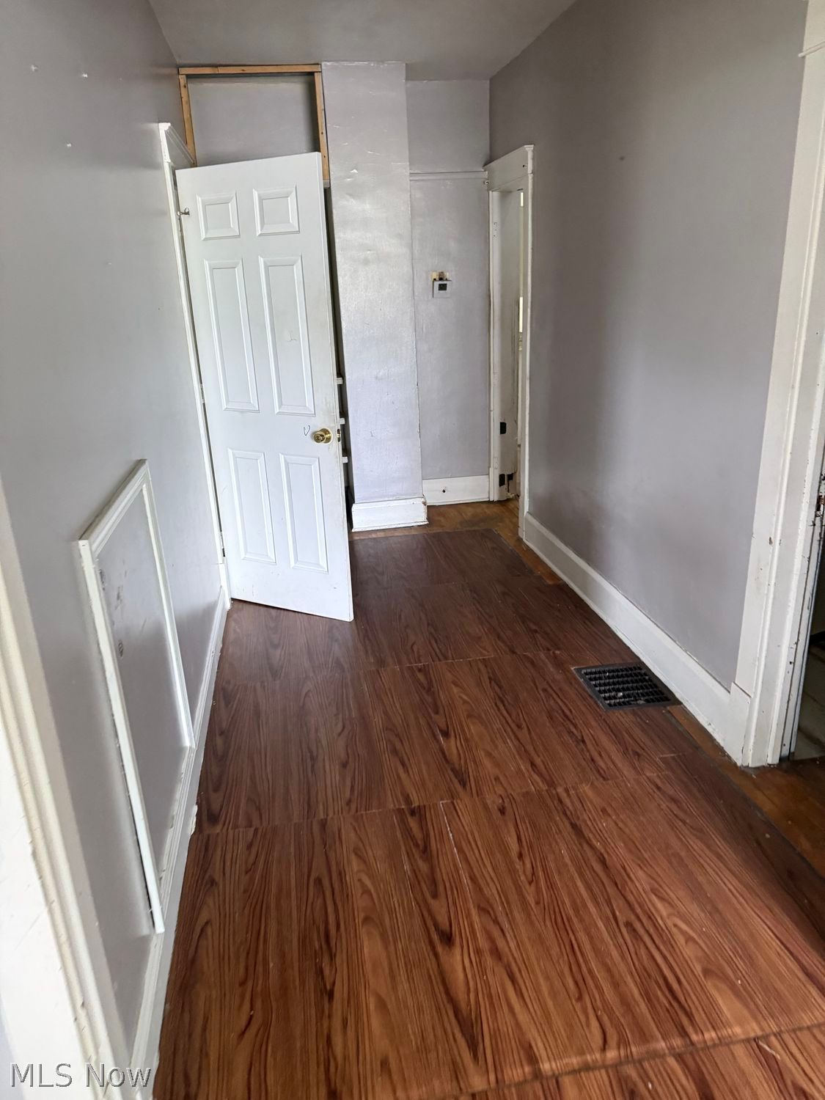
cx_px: 412
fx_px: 763
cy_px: 550
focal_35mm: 24
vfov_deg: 71.6
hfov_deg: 56.8
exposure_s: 1/60
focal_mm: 6.76
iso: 500
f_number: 1.78
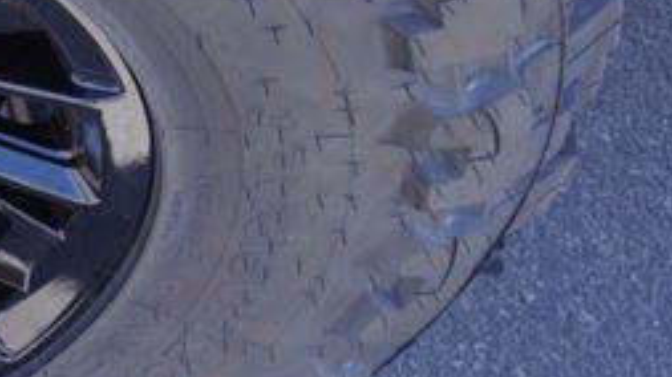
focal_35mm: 102
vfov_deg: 11.4
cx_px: -545
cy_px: -173
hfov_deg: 17.1
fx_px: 1817
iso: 100
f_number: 4.5
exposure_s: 1/80
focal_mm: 16
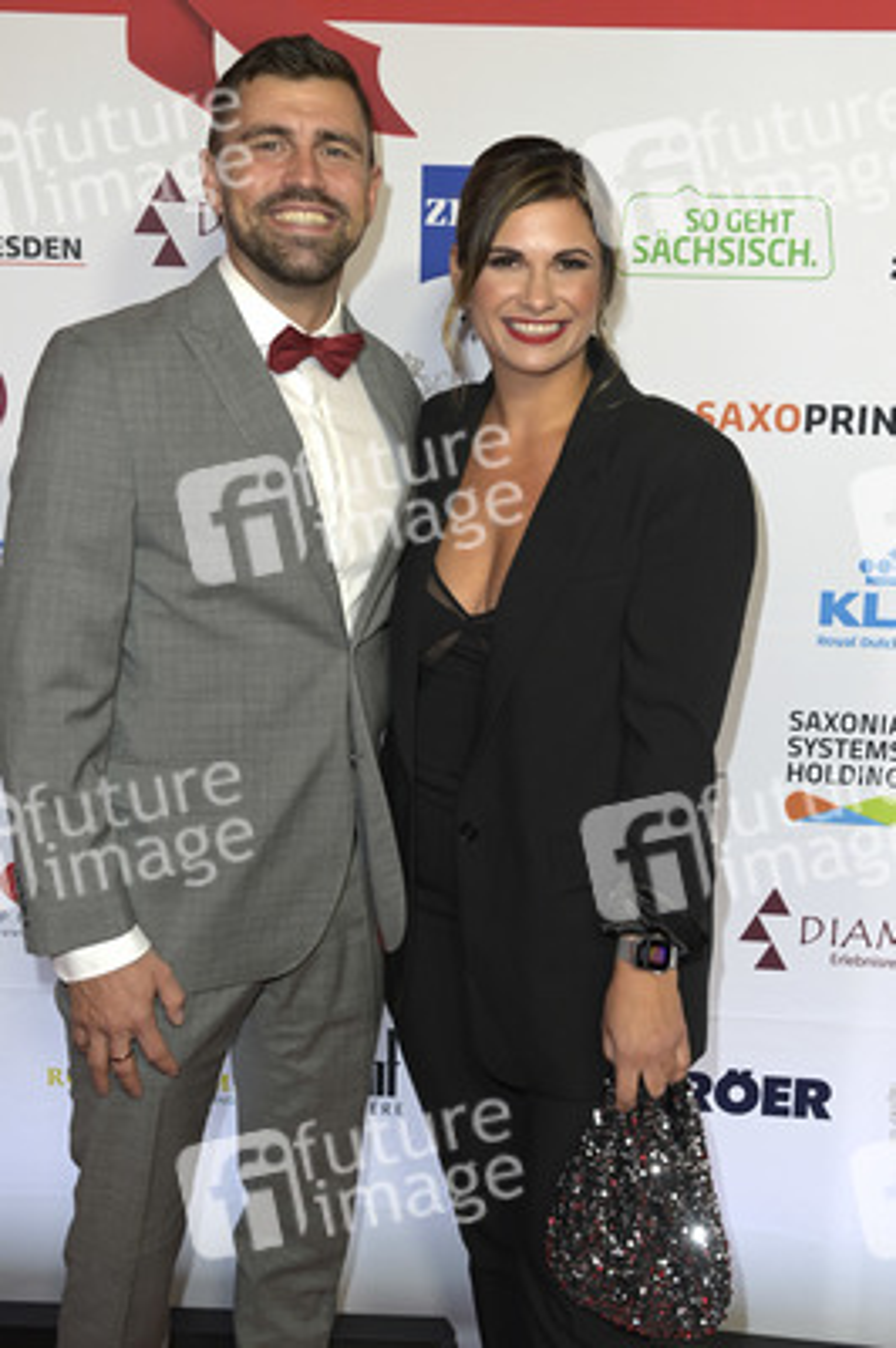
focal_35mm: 38
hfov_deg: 35.0
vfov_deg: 50.7
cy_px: 674
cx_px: 448
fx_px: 1421
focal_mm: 38
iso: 800
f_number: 5.6
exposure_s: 1/250
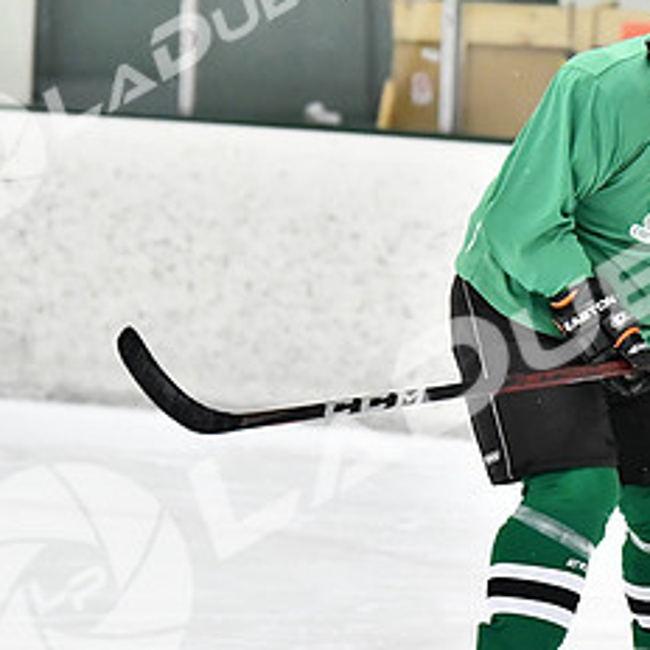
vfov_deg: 4.1
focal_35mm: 431
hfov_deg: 4.1
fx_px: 9158
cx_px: 563
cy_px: 301
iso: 5000
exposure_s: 1/1250
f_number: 2.8
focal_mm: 135
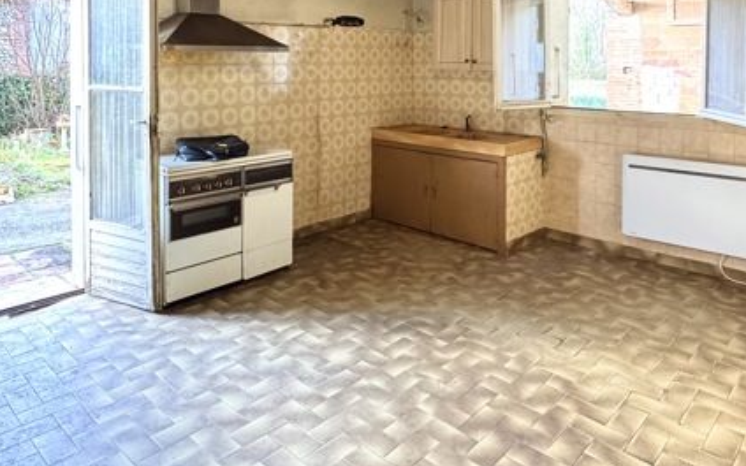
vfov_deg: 41.9
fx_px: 569
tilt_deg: -0.6
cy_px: 70
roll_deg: +0.0
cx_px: 384
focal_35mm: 28
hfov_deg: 66.5
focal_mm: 2.22
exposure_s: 1/50
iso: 200
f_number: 2.2
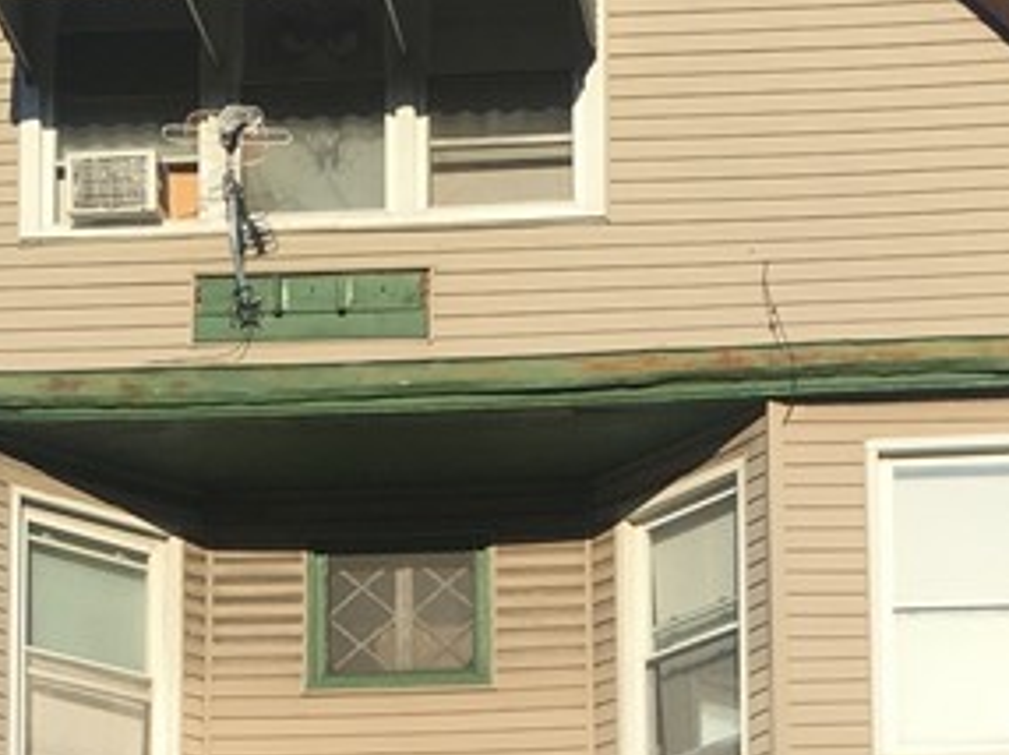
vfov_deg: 13.1
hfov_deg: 18.8
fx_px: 3029
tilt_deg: +7.9
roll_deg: -0.6
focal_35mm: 104
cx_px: 695
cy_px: 1281
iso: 25
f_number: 2.2
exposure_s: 1/1832
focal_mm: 4.15
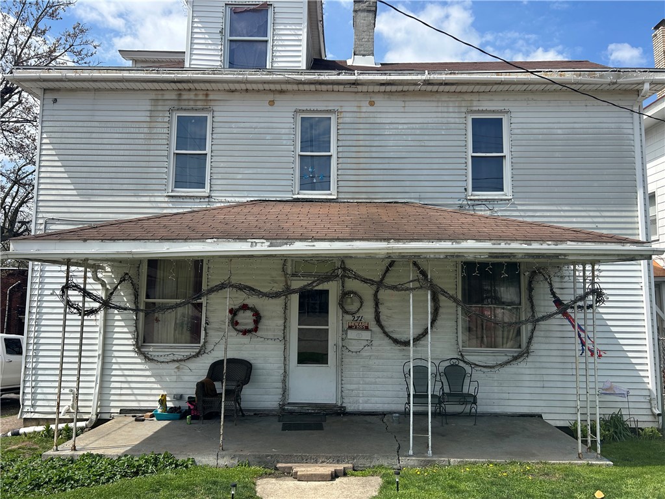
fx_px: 499
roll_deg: -0.7
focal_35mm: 26
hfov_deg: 67.3
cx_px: 332
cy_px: 250
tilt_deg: +4.4
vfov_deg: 53.1
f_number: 1.5
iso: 50
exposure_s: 1/4115
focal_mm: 5.7
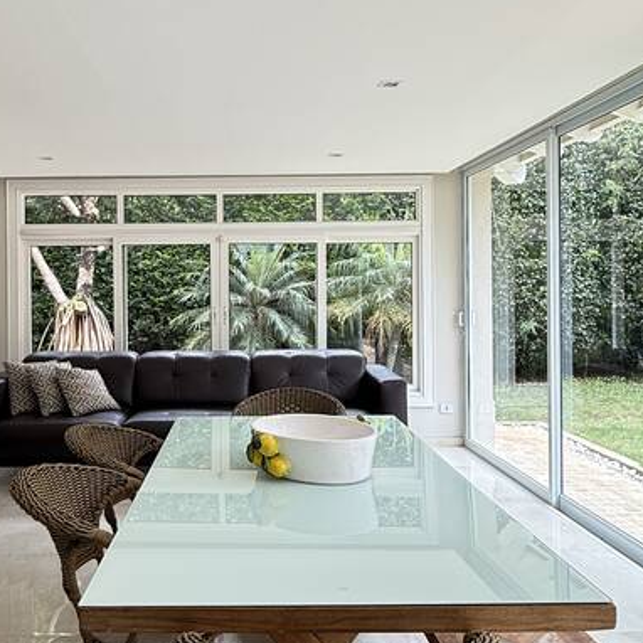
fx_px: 736
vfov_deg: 47.2
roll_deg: -0.2
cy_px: 298
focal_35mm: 35
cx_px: 232
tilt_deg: +0.4
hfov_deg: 46.7
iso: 64
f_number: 2.2
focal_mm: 2.22
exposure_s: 1/133
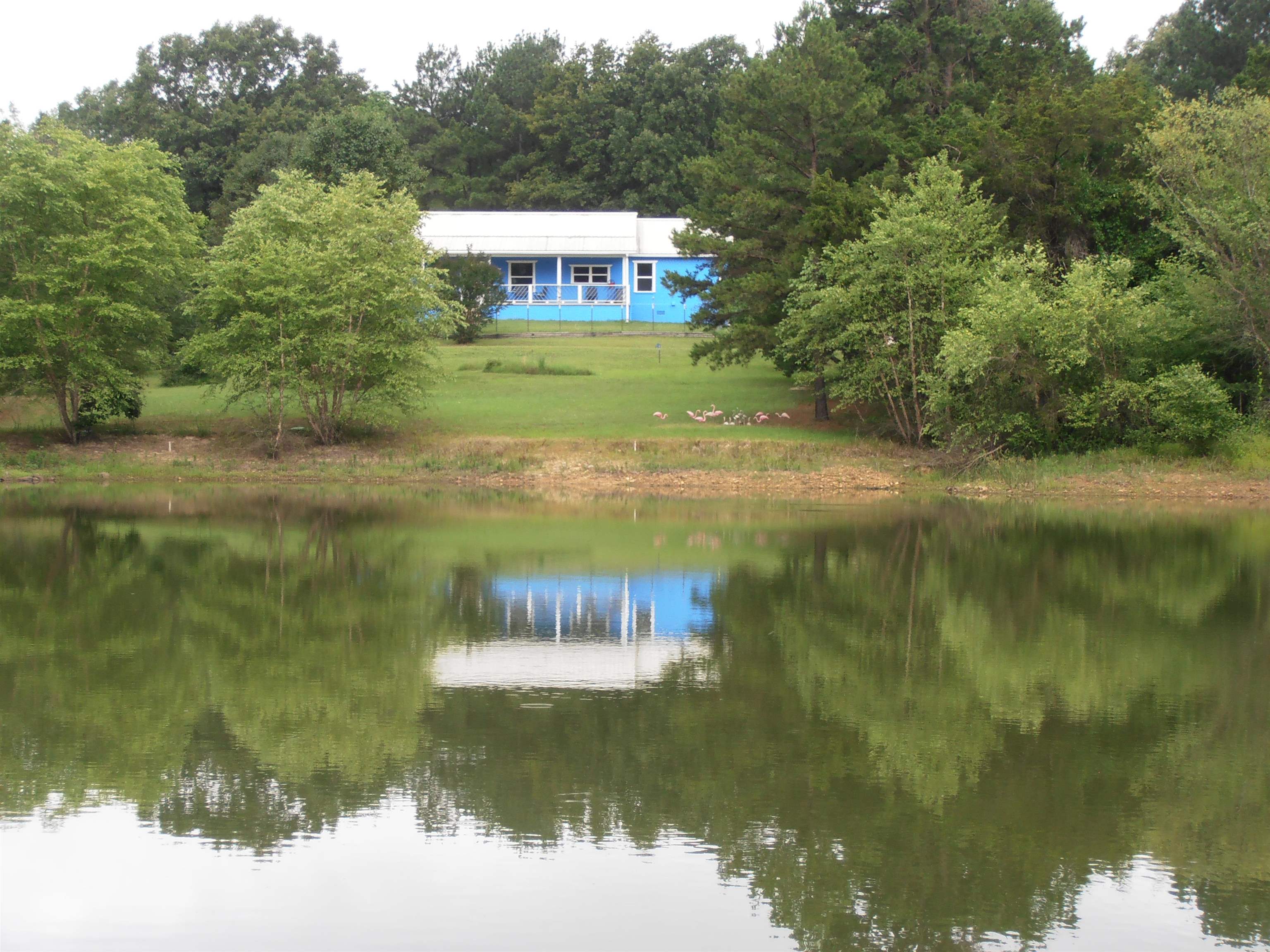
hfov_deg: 22.3
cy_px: 476
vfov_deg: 16.8
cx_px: 635
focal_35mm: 88
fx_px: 3229
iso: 80
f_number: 5.1
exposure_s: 1/100
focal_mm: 15.51
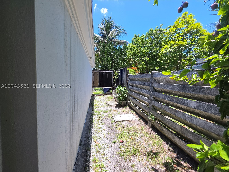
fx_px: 86
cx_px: 114
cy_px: 86
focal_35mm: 13
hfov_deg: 106.2
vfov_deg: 89.9
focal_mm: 2.2
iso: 16
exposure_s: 1/301
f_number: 1.9
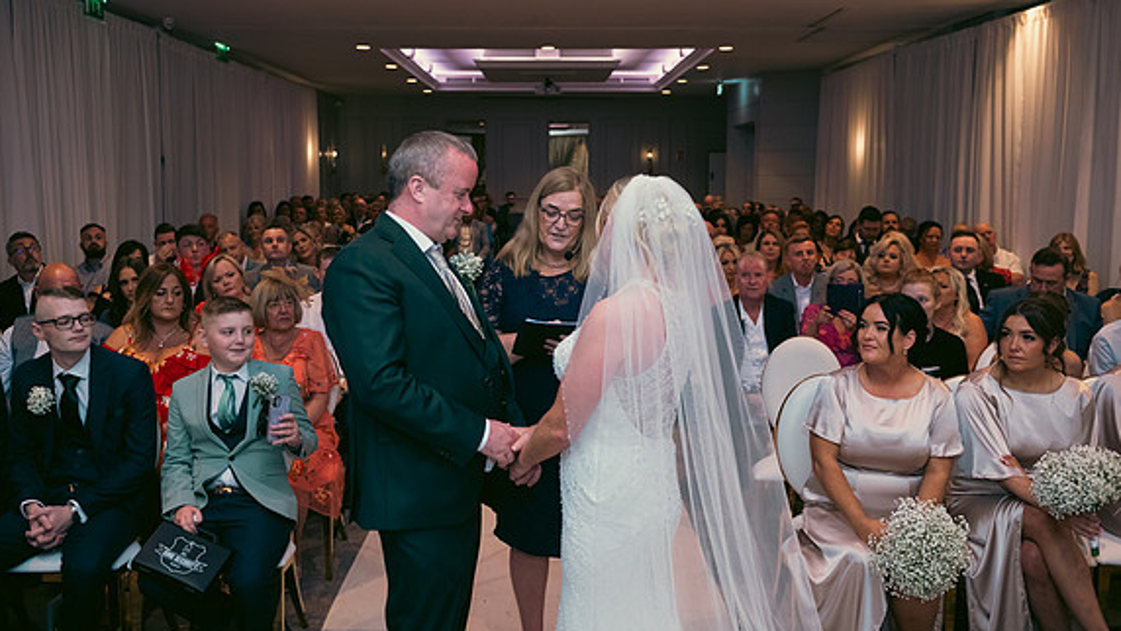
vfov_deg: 34.6
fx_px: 1011
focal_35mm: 34
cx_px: 555
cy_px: 283
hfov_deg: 58.0
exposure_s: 1/160
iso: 800
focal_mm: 32
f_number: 3.5
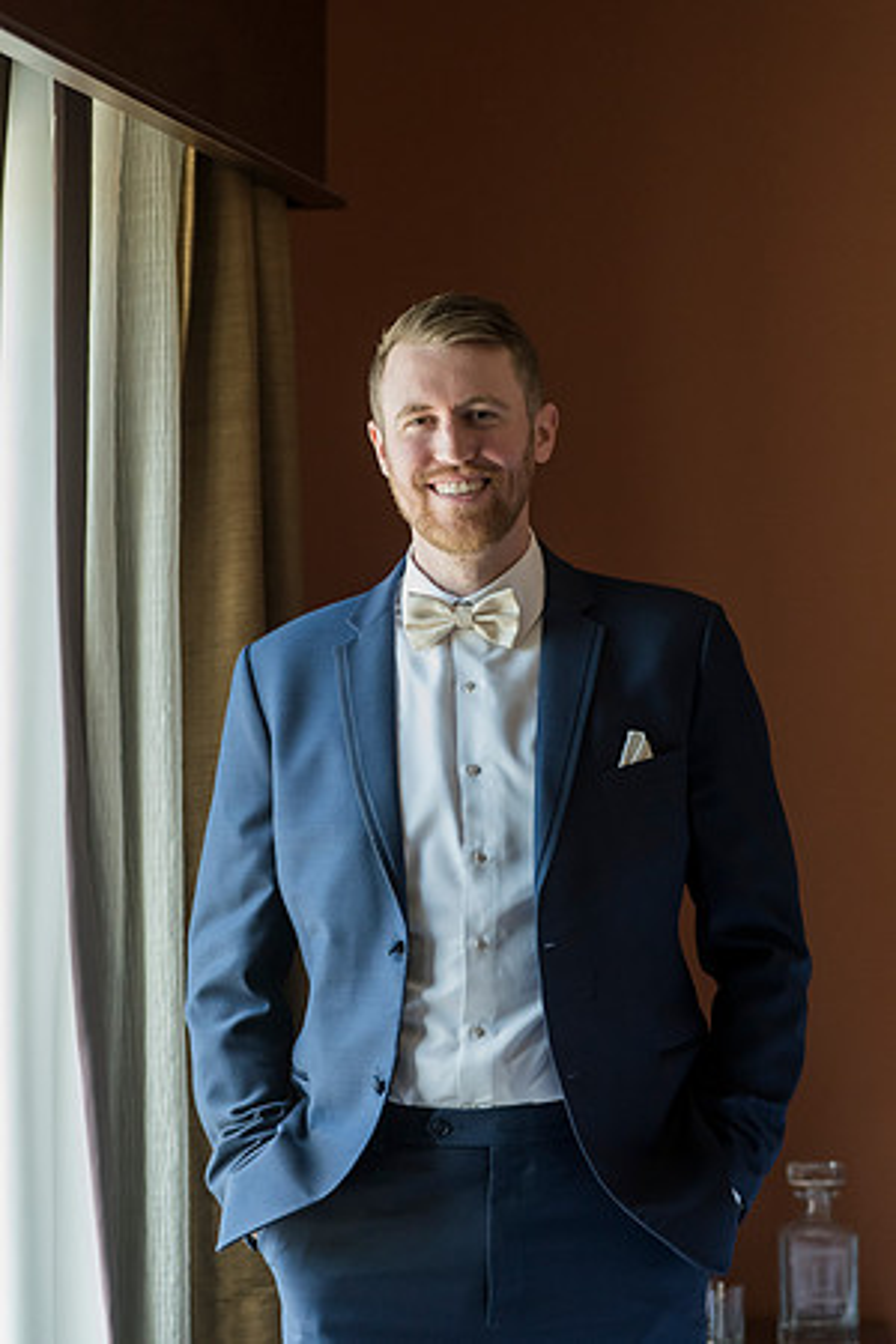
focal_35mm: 105
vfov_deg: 19.5
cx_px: 448
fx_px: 3920
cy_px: 672
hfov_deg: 13.0
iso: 2500
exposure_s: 1/640
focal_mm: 105
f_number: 3.5
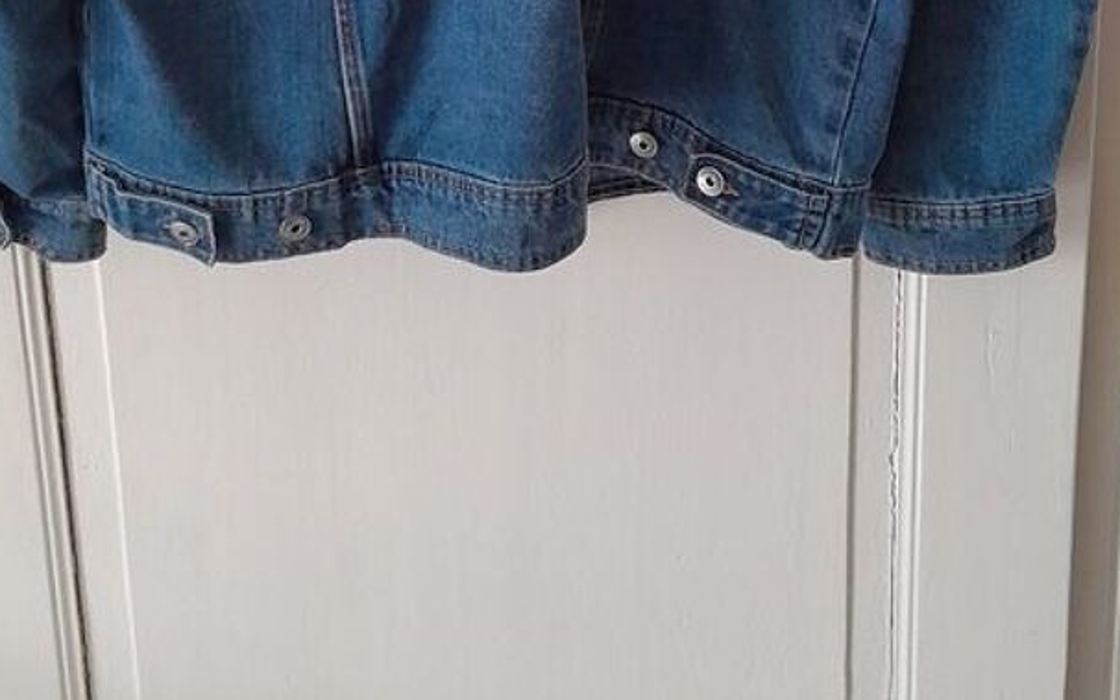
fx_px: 1923
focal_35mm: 63
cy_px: -385
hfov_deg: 32.5
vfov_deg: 18.1
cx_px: 529
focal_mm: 4
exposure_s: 1/33
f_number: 1.8
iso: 320
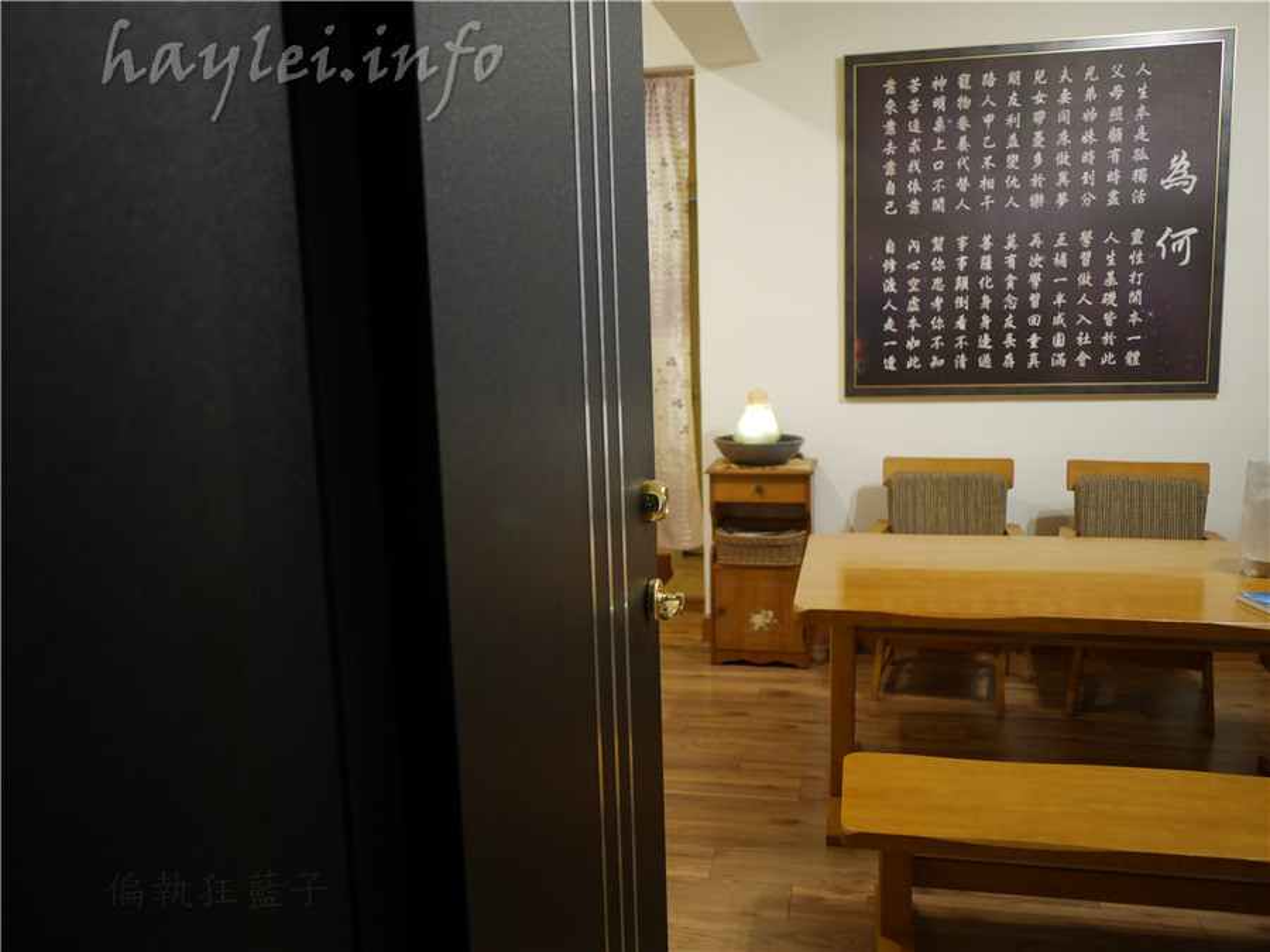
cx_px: 635
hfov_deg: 60.0
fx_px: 1101
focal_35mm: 30
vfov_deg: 46.8
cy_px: 476
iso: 1000
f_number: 1.7
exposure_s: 1/60
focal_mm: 15
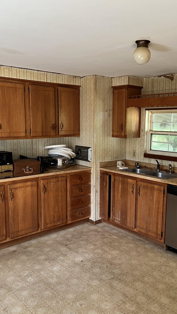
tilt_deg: -8.9
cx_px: 101
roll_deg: -0.4
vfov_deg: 61.0
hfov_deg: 36.6
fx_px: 267
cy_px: 160
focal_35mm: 32
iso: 125
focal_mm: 5.7
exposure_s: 1/82
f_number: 1.5
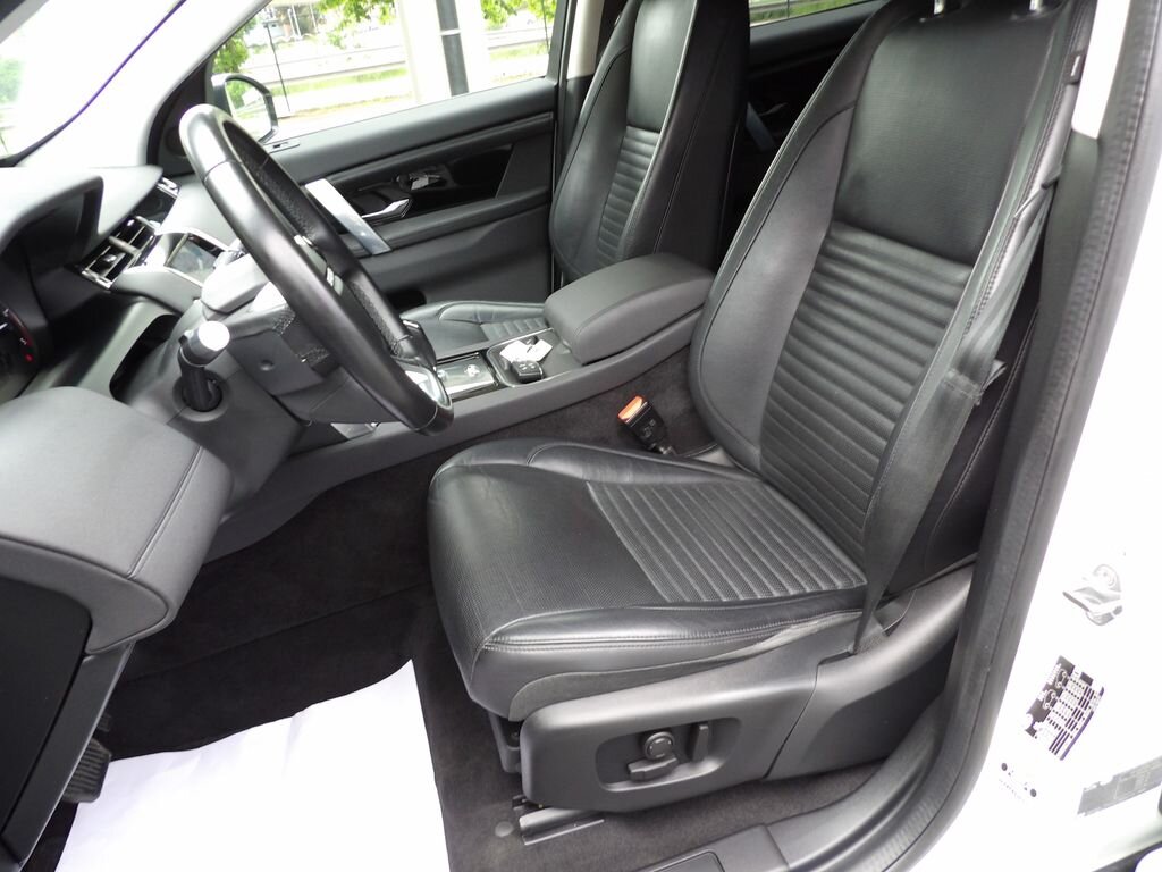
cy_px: 436
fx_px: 806
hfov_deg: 71.6
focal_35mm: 24
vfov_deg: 56.8
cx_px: 581
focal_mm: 4.3
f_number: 3.2
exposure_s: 1/33
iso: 156
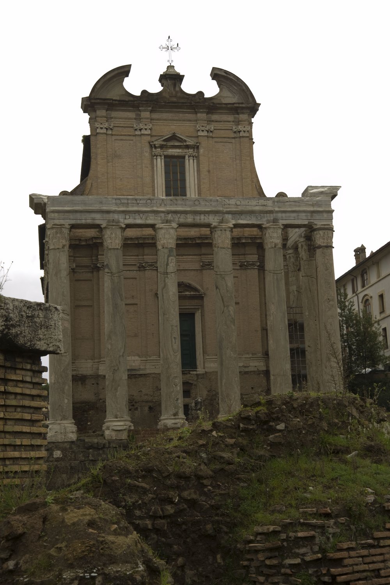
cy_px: 292
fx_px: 846
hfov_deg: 26.0
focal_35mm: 52
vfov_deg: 38.2
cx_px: 195
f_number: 16
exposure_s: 1/30
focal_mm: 52
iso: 200
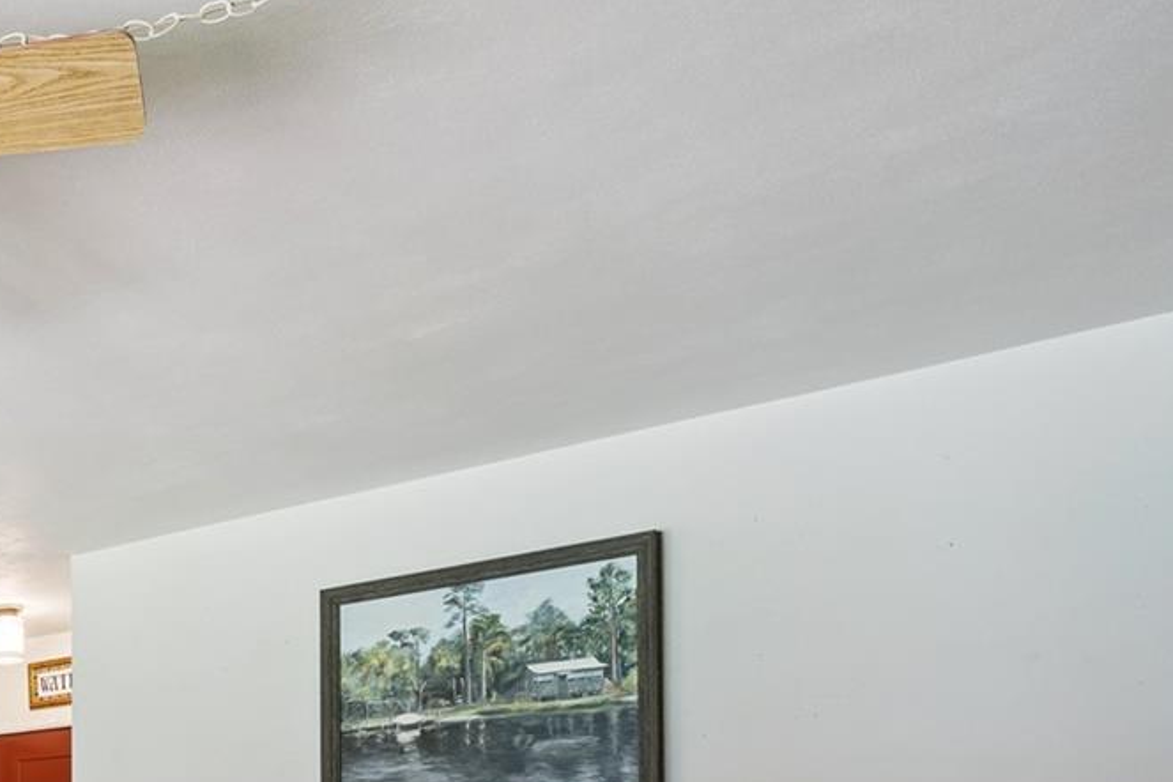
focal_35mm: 41
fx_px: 1336
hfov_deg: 37.9
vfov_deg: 28.6
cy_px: 927
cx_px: -168
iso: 200
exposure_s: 1/3.33
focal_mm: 17
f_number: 9
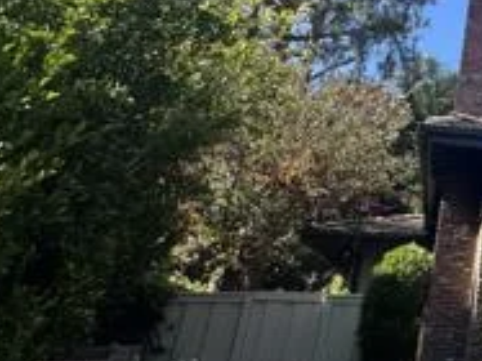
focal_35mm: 48
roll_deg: +0.4
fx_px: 668
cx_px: 724
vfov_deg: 29.9
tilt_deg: +18.2
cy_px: 111
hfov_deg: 27.4
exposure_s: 1/652
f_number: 2.2
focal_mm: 2.22
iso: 40
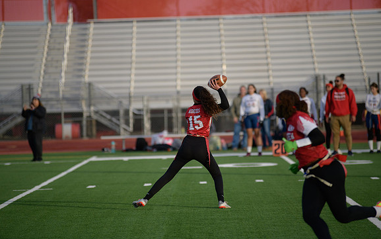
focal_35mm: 205
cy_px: 113
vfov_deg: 6.4
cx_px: 191
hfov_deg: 10.2
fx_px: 2129
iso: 640
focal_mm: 200
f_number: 2.8
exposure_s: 1/4000
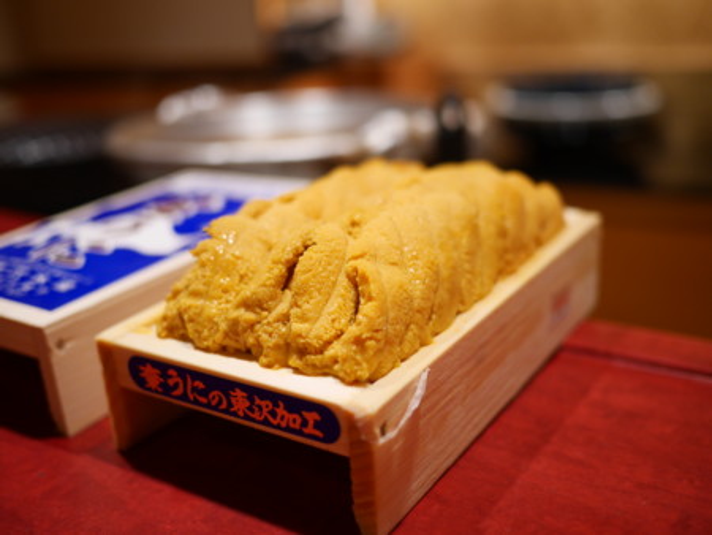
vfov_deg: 36.0
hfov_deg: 46.8
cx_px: 356
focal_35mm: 40
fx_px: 823
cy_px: 268
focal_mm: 20
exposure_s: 1/60
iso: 320
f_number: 1.7
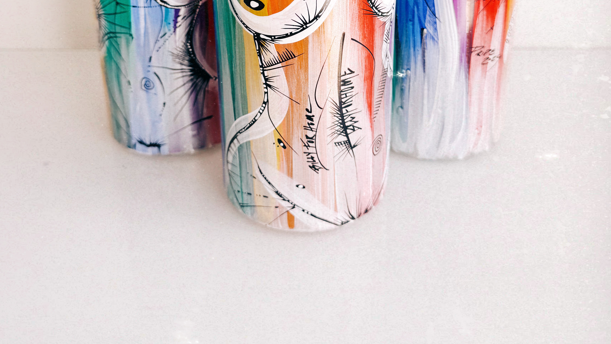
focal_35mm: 35
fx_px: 567
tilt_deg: -19.6
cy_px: 25
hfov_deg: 56.6
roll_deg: +0.6
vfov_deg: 31.9
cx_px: 305
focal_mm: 6.76
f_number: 1.78
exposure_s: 1/510
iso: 80
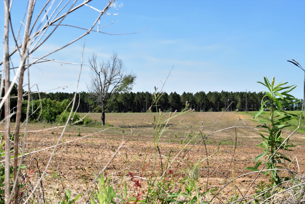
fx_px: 457
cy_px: 102
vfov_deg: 25.1
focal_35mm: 54
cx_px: 152
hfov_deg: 36.9
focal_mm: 36
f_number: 20
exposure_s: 1/200
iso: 500
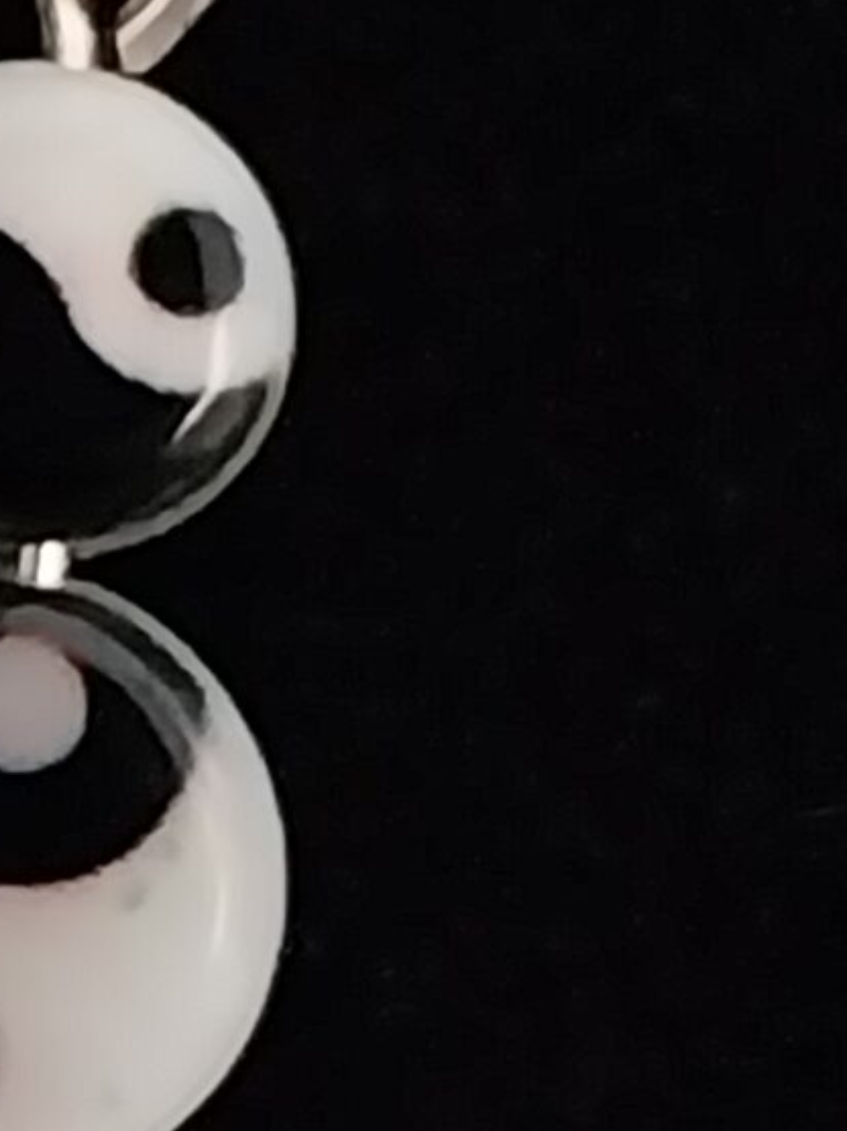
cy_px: 379
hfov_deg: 11.8
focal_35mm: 120
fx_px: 3916
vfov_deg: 16.4
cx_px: -454
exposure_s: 1/25
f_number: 1.8
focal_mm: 4
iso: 320
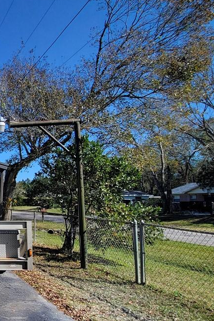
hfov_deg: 29.4
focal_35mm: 33
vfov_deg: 57.1
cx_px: -85
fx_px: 294
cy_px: 177
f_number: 2.2
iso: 50
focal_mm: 2.2
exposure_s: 1/1645
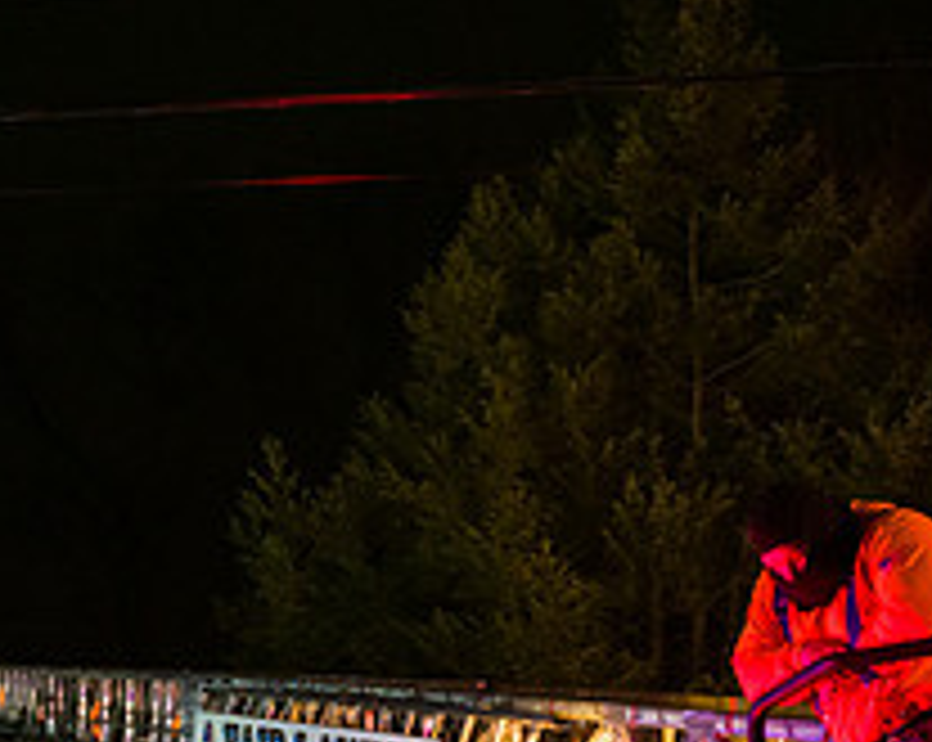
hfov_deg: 16.6
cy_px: 650
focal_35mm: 116
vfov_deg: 13.2
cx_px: 432
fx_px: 3195
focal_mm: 44
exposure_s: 1/125
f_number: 3.2
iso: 1600
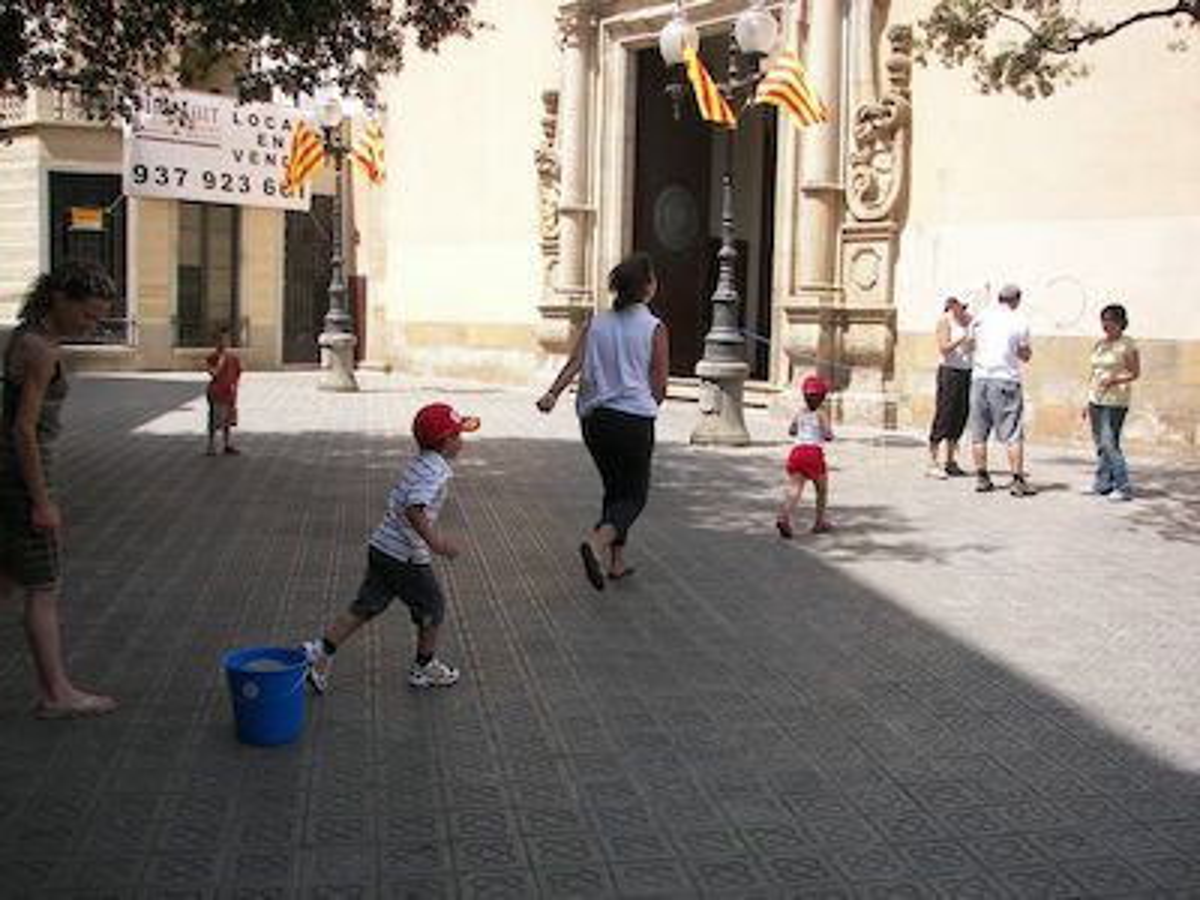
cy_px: 450
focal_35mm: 36
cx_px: 600
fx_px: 1248
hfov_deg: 51.4
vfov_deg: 39.7
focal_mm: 6
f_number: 2.8
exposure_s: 1/640
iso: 50
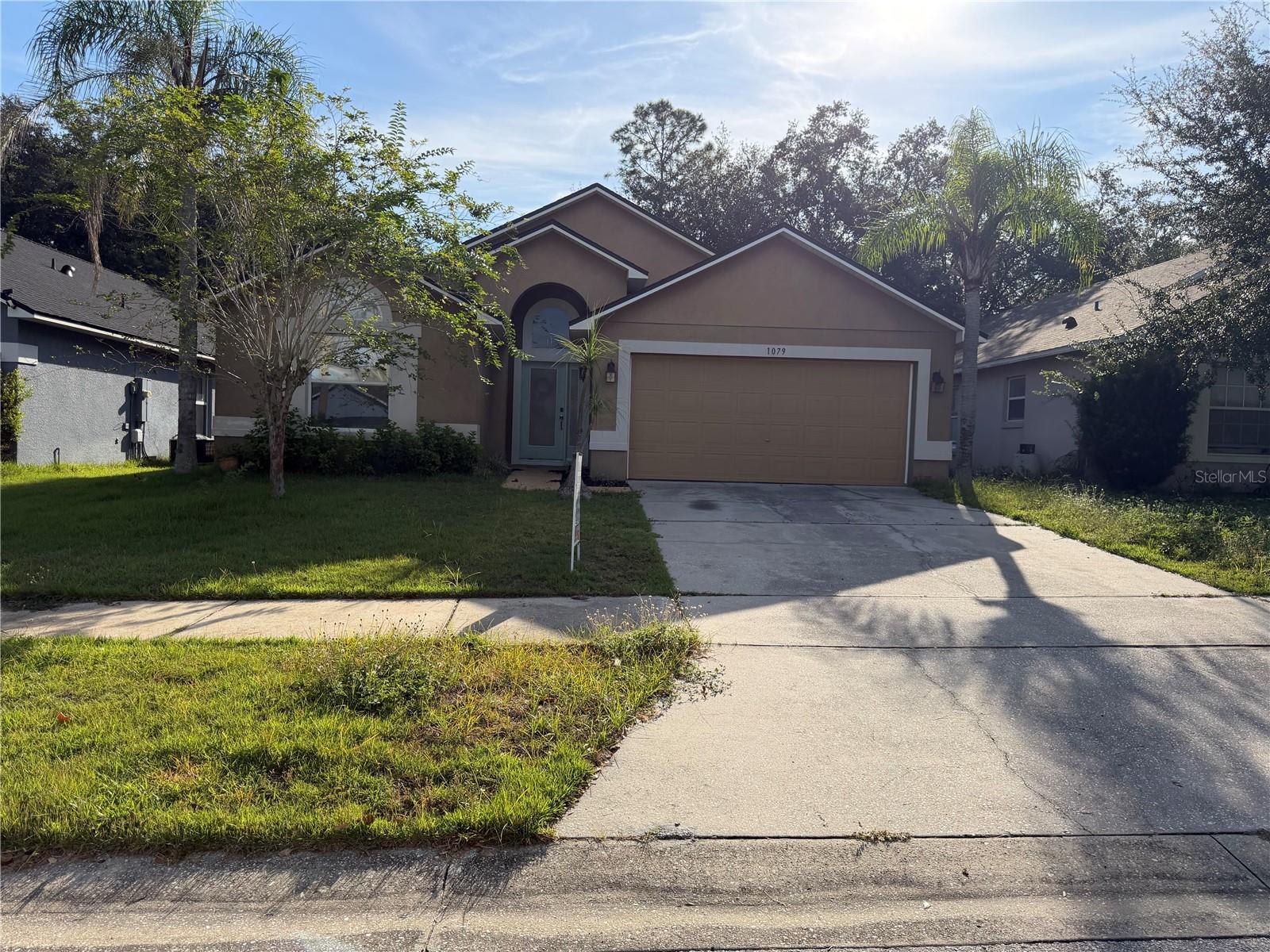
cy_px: 476
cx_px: 635
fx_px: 881
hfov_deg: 71.6
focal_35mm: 24
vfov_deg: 56.8
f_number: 1.78
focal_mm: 6.76
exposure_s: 1/5714
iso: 100
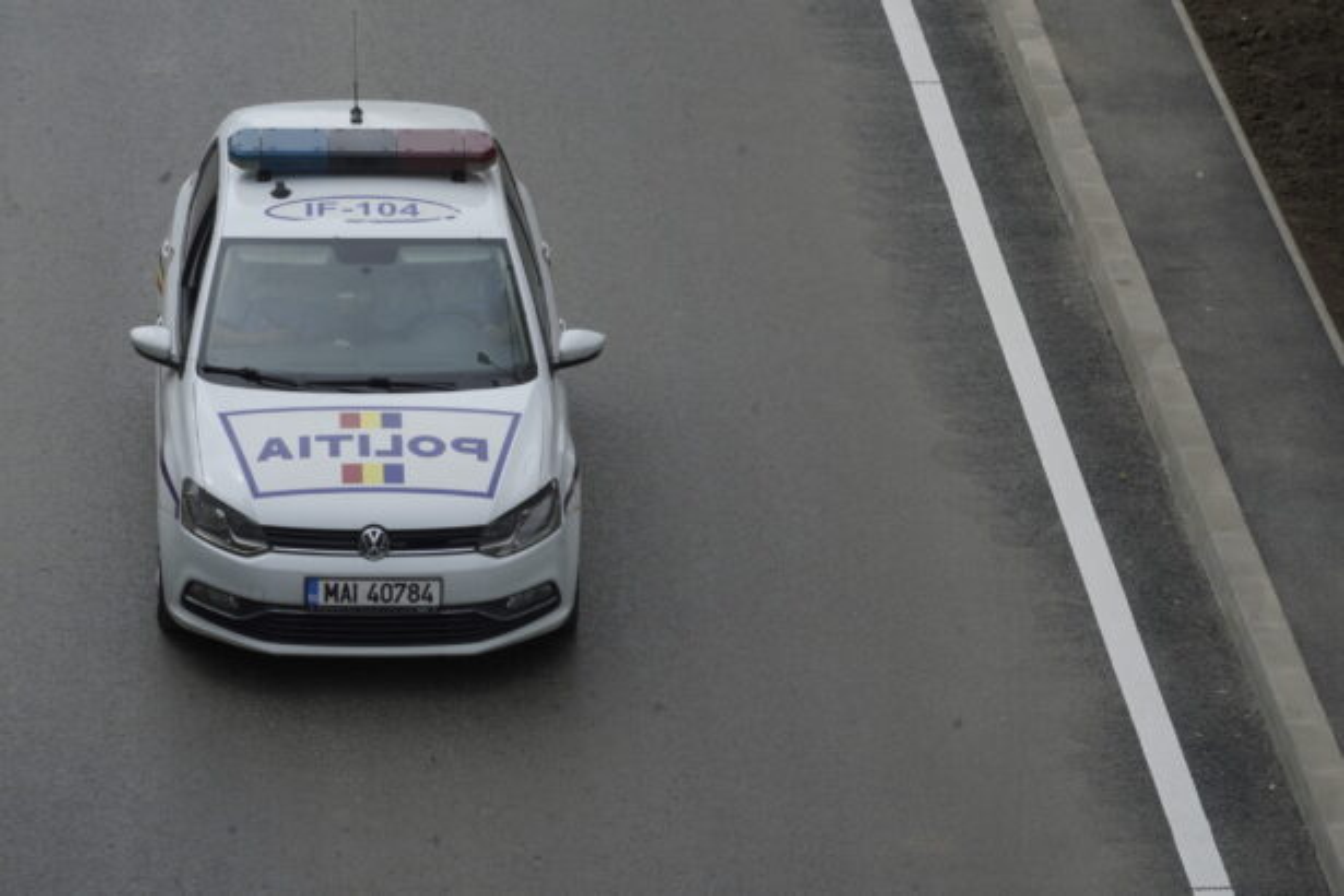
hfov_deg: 10.3
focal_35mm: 200
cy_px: 448
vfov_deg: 6.9
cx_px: 672
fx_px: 7466
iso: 640
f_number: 13
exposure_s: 1/500
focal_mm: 200
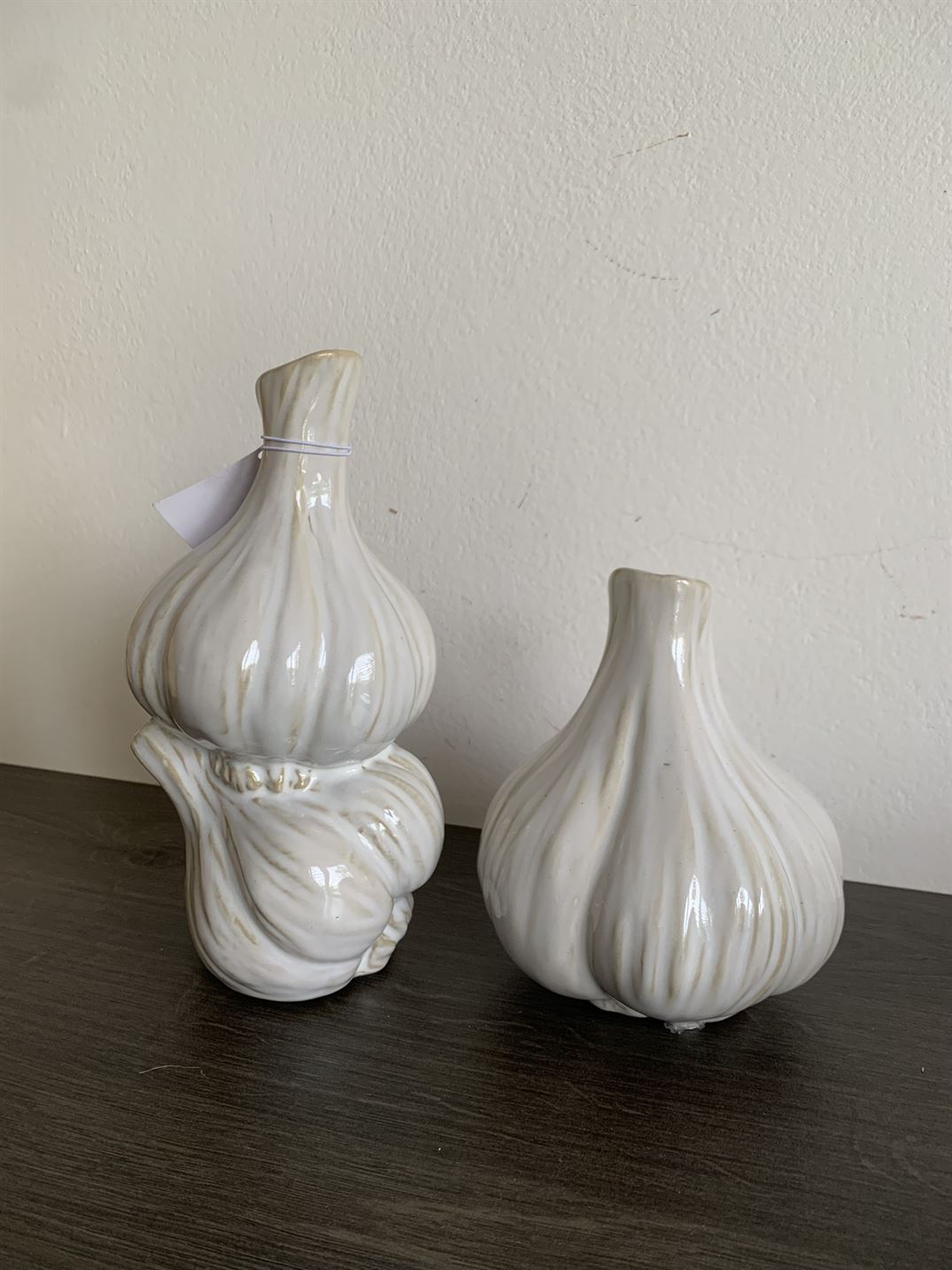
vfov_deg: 67.3
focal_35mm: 26
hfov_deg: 53.1
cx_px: 476
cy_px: 635
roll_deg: -2.6
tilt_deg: -10.7
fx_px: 953
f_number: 1.8
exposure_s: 1/70
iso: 100
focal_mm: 4.25
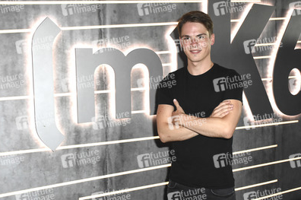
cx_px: 167
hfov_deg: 47.4
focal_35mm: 41
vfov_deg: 32.5
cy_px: 102
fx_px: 342
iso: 3200
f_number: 5.6
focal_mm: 24
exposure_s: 1/160
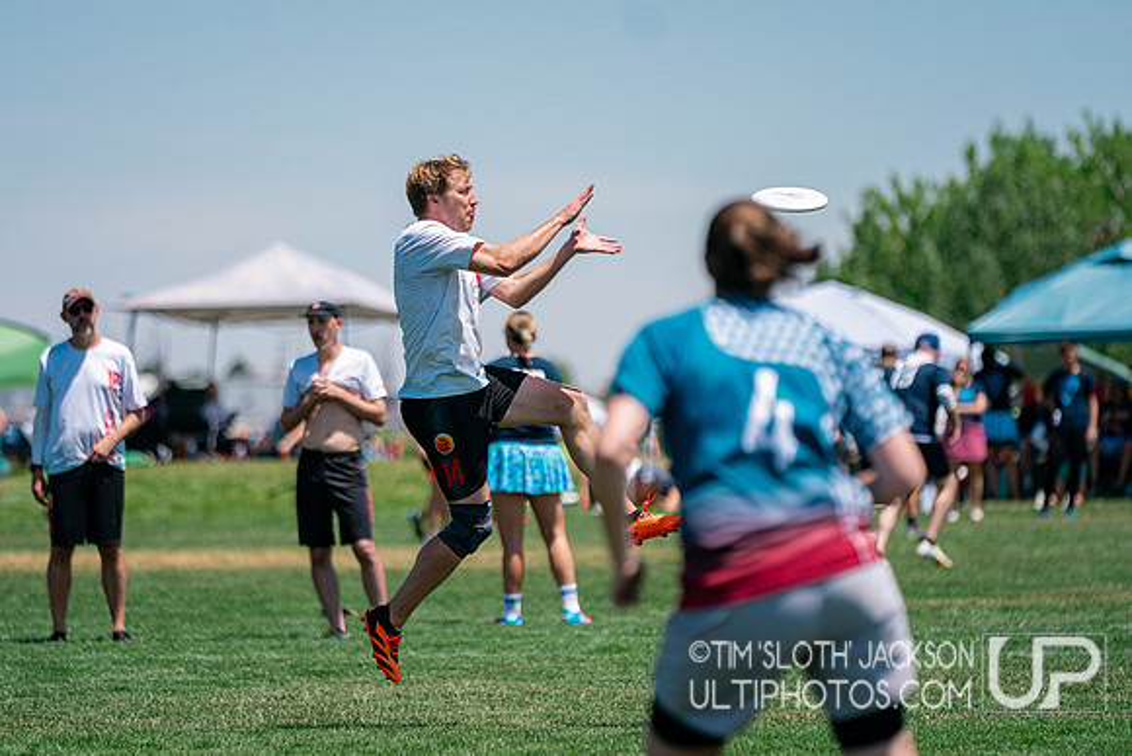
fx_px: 8491
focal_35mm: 270
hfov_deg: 7.6
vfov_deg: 5.1
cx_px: 512
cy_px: 388
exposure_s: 1/6400
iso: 250
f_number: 2.8
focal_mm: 200
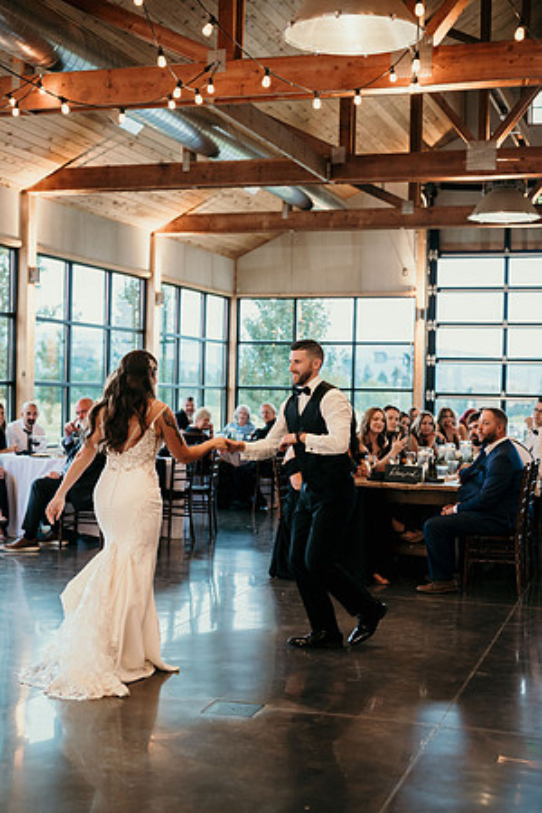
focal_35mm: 50
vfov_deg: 39.6
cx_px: 271
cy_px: 406
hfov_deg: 27.0
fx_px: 1129
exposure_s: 1/100
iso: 800
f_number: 2.8
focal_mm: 50
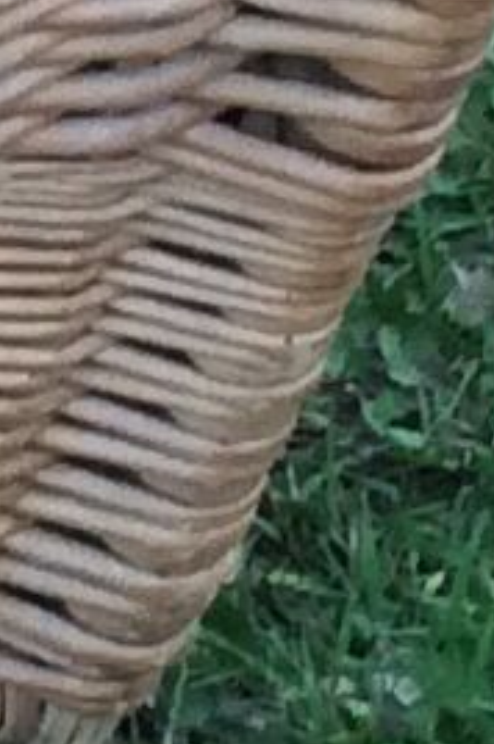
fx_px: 6645
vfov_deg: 6.4
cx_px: -1649
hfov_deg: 3.9
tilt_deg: -48.6
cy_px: -158
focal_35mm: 322
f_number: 2.4
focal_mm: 3.3
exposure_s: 1/100
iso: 40
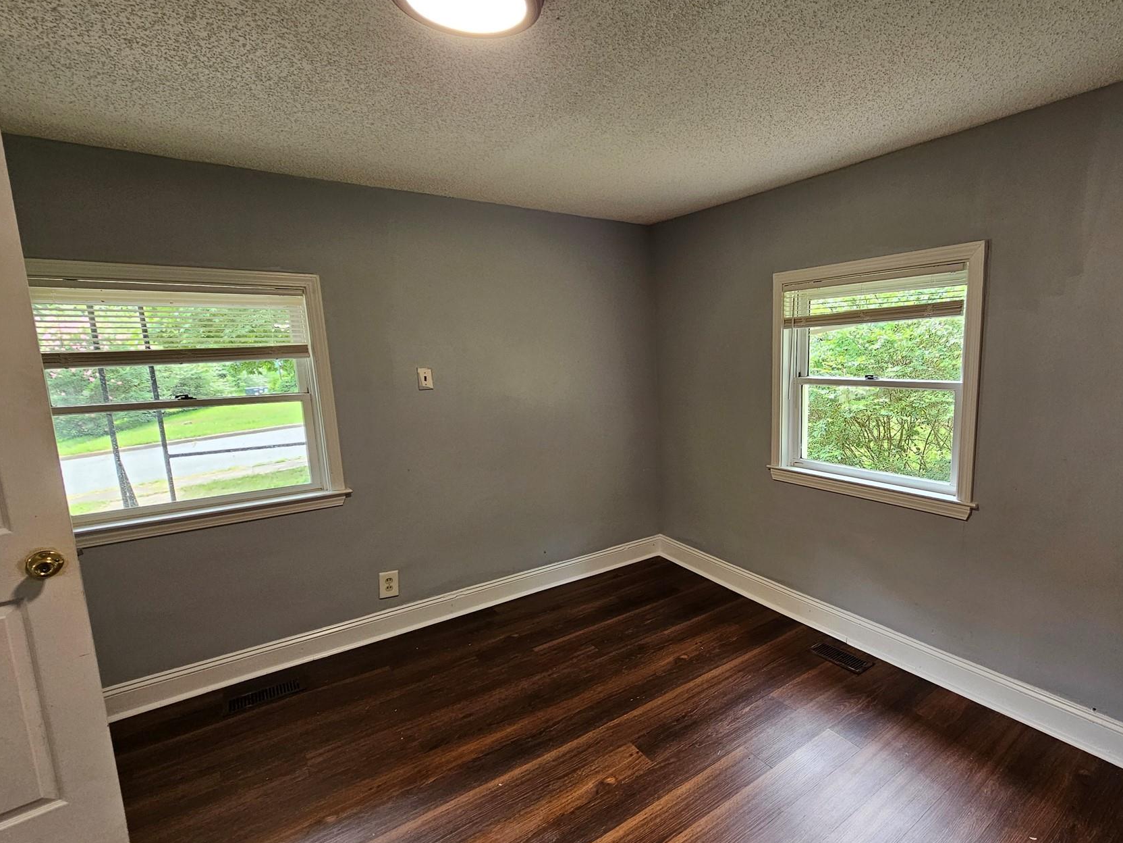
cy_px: 450
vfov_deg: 78.0
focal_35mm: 16
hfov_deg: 93.2
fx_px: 519
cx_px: 678
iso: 160
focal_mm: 2.2
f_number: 2.2
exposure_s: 1/60
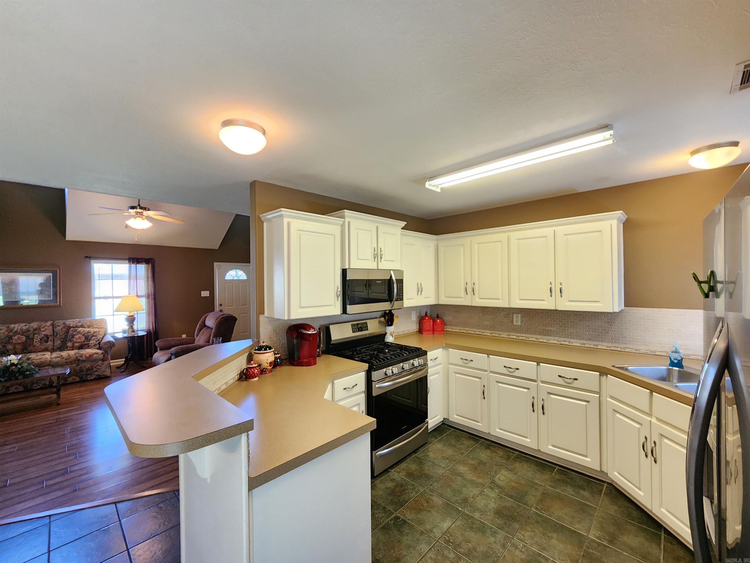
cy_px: 282
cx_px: 375
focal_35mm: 13
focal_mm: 2.2
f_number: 2.2
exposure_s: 1/60
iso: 400
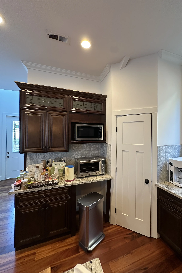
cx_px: 105
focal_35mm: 15
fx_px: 114
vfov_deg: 100.4
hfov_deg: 76.8
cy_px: 135
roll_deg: -1.4
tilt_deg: +0.7
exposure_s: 1/60
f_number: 2.2
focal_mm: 2.22
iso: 160
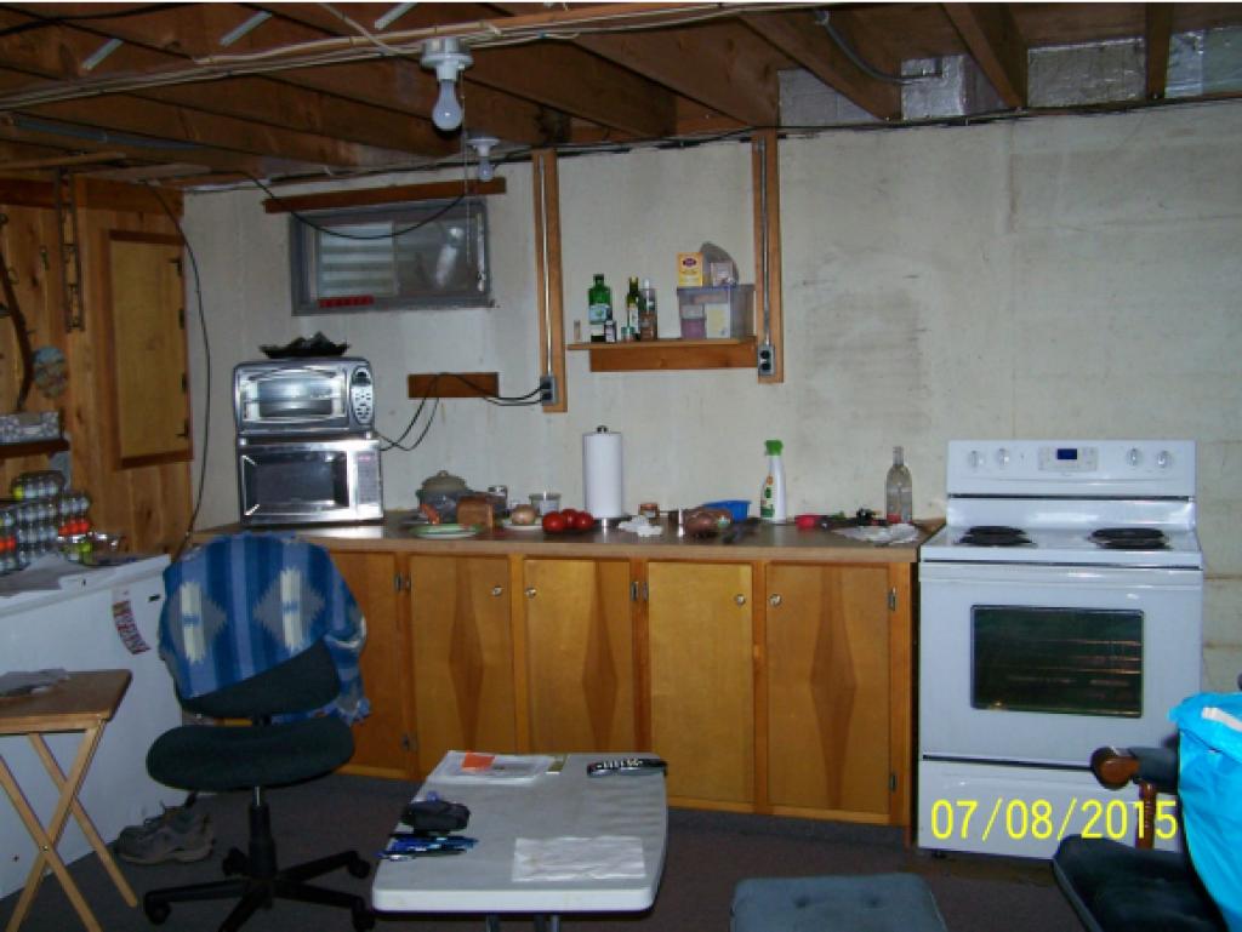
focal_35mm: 38
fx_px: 1364
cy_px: 466
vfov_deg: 37.8
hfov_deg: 49.0
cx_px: 621
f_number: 2.8
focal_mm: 6.3
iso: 160
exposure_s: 1/60
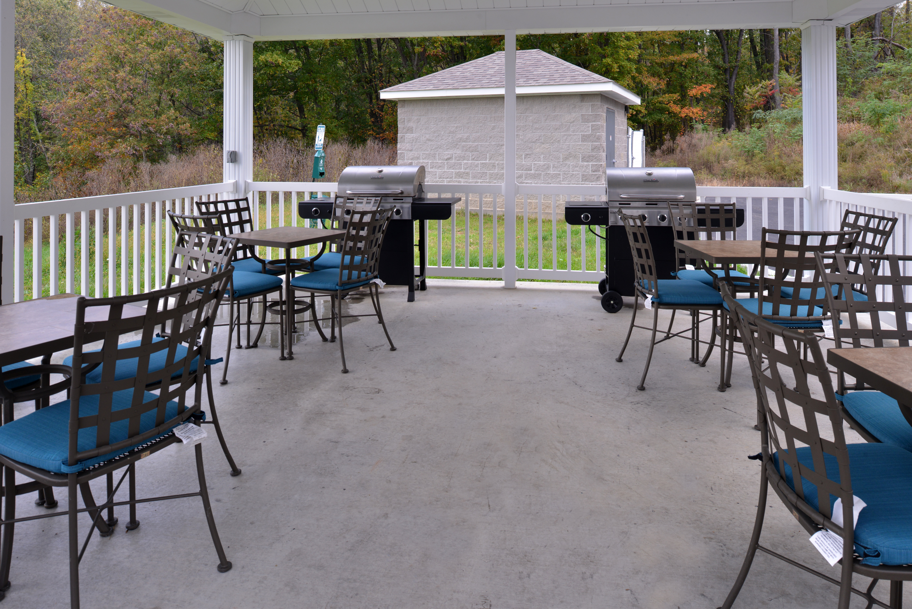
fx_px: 608
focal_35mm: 24
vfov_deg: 53.2
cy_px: 304
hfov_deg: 73.7
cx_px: 456
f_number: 11
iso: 320
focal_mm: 24
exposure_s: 1/25
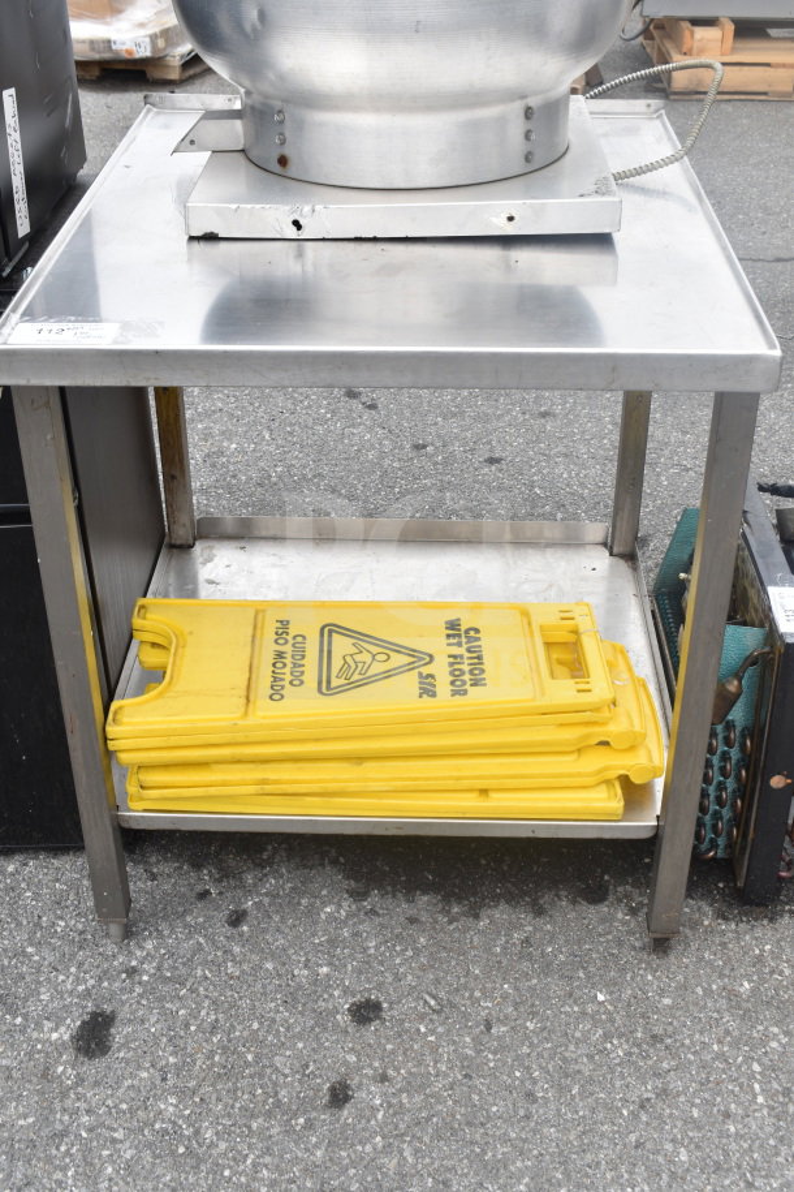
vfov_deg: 45.0
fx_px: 1439
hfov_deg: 30.8
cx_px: 397
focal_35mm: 44
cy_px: 596
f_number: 8
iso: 200
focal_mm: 29
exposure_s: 1/250
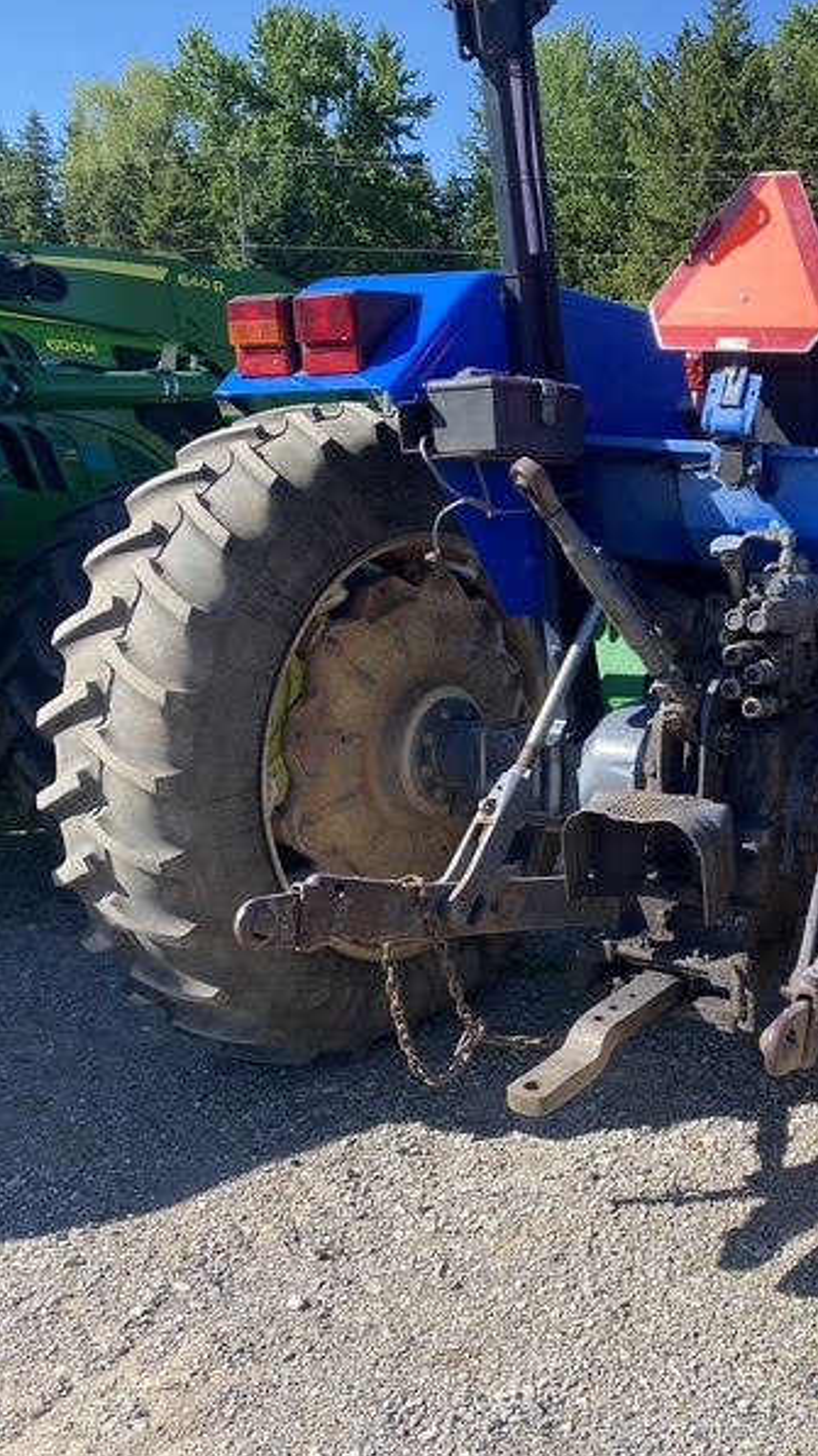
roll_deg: -1.0
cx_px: 759
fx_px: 1466
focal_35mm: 38
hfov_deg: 29.7
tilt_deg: -11.2
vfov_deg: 52.8
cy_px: 726
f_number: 1.8
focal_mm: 4.25
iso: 32
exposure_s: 1/981
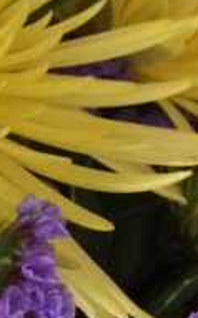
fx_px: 1488
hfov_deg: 6.9
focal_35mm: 172
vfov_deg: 12.1
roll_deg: +16.5
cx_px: -364
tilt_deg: -41.3
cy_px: 42
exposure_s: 1/30
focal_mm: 4.15
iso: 320
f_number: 2.2
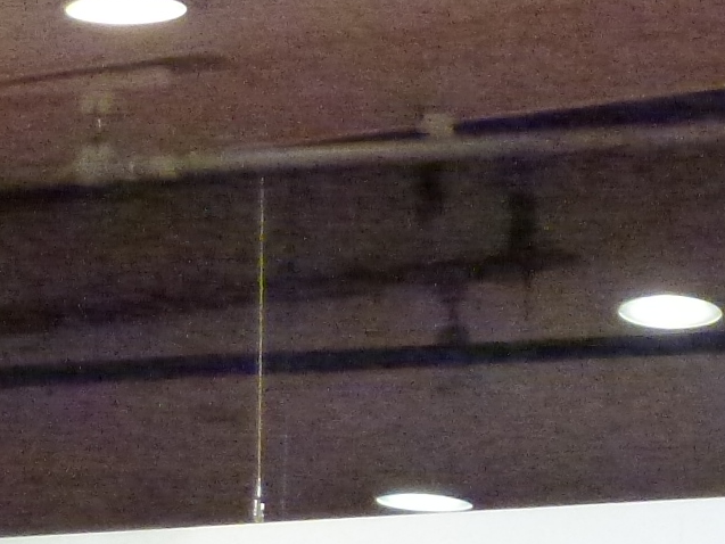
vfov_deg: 3.8
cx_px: 1270
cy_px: 803
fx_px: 8086
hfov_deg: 5.1
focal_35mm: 386
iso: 1600
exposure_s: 1/125
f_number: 5
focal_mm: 17.3
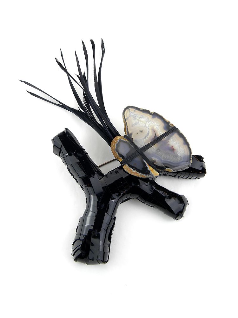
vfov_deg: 67.3
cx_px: 119
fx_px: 238
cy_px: 159
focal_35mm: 26
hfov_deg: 53.1
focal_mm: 4.6
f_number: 4
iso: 64
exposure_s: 1/120
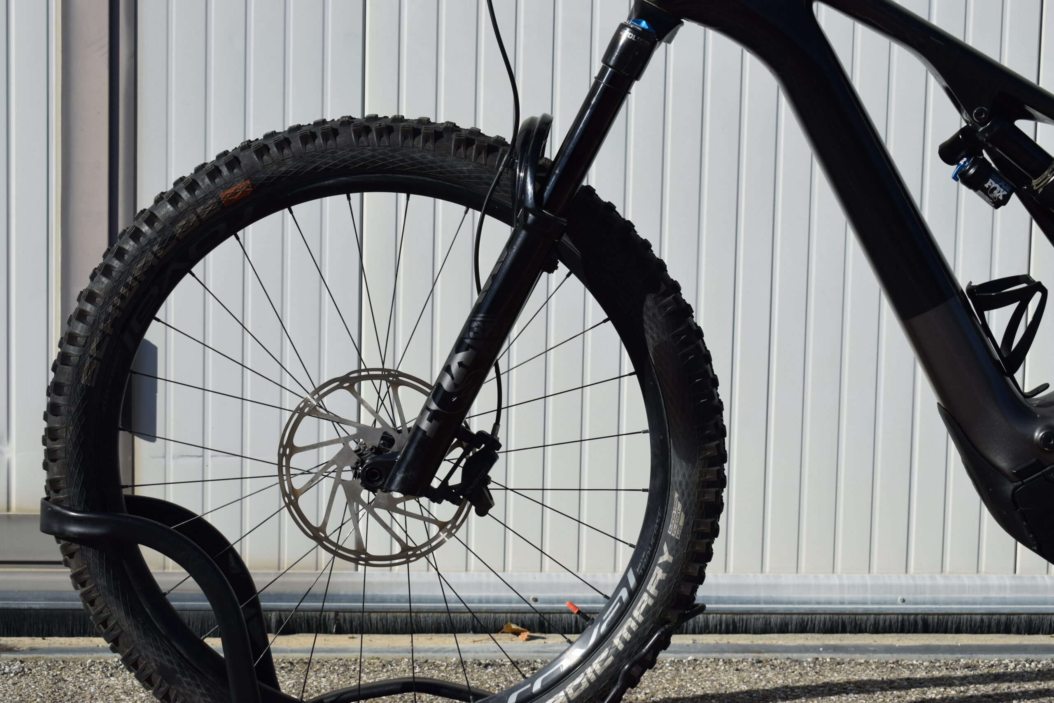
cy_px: 352
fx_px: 2020
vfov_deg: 19.7
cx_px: 527
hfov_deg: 29.2
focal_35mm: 69
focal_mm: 46
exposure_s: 1/400
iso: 200
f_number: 10
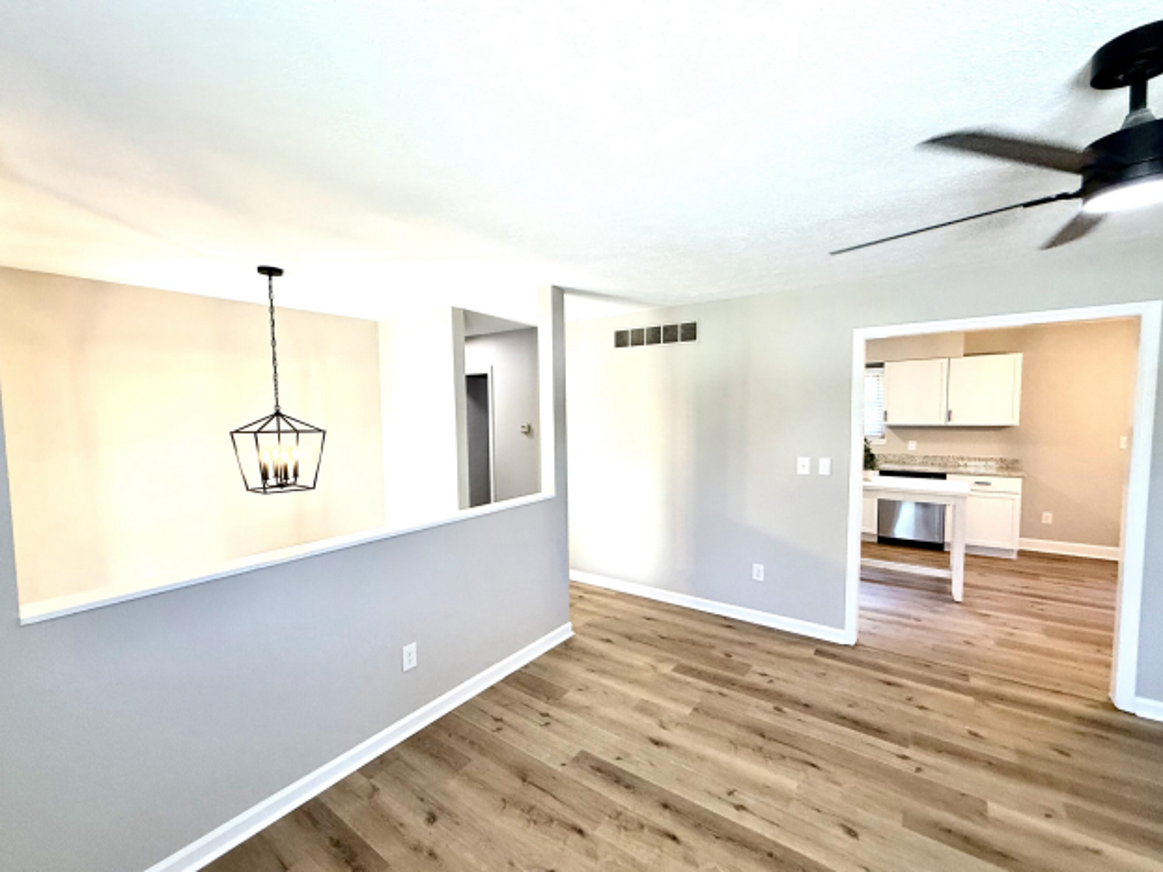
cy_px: 446
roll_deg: +1.0
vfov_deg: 81.7
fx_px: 504
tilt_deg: -3.0
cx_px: 568
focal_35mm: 15
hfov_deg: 98.2
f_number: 2.2
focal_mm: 2.22
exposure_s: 1/120
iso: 200
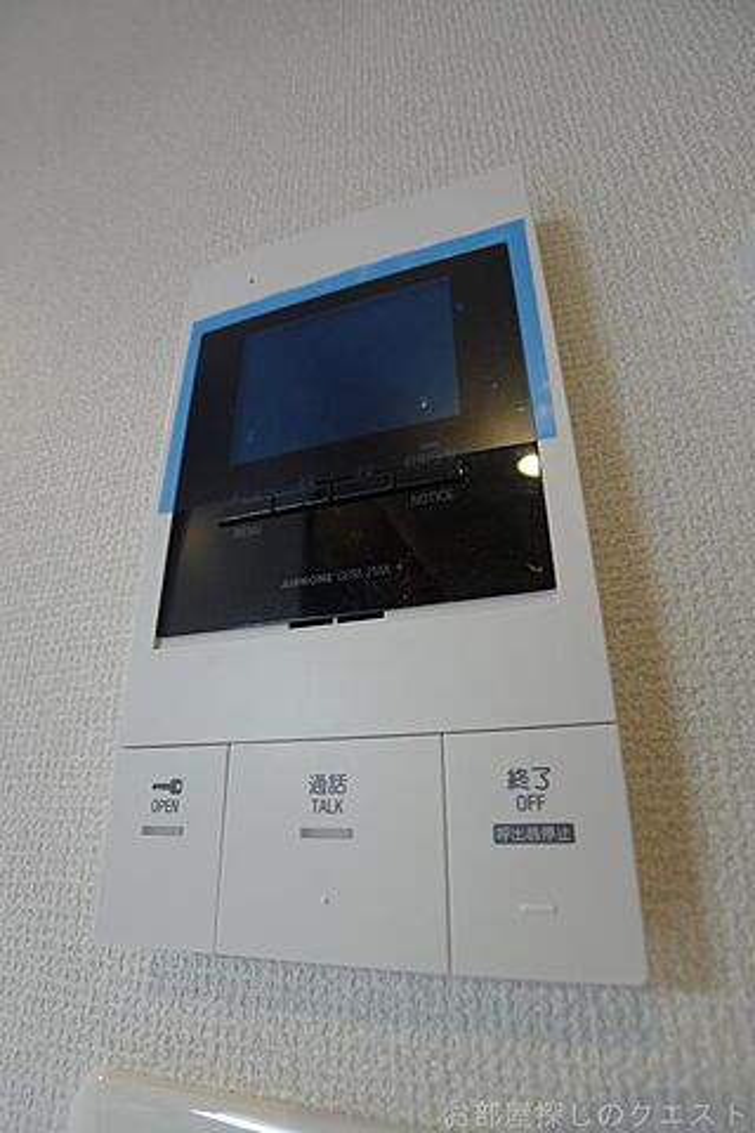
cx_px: 378
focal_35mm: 24
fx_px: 755
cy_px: 566
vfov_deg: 73.7
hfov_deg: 53.1
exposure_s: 1/13
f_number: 2
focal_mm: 5.1
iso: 80
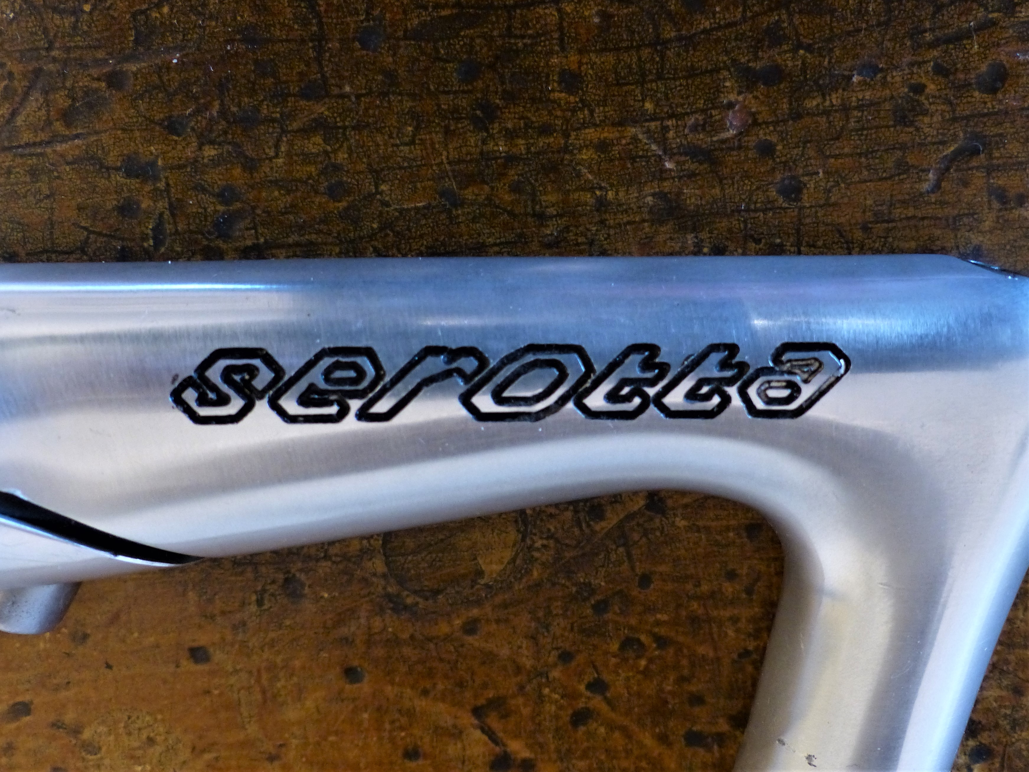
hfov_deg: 49.0
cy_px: 386
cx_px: 514
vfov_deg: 37.7
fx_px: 1130
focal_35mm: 38
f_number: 2.8
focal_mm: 6.8
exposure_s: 1/6
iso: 400
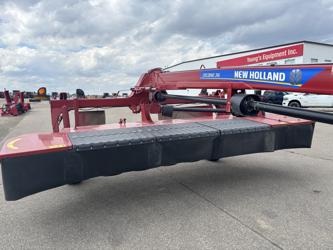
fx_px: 250
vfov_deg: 53.1
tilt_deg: -4.8
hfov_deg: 67.3
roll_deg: -0.5
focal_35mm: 26
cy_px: 125
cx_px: 166
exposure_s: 1/2639
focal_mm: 5.96
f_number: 1.6
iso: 50
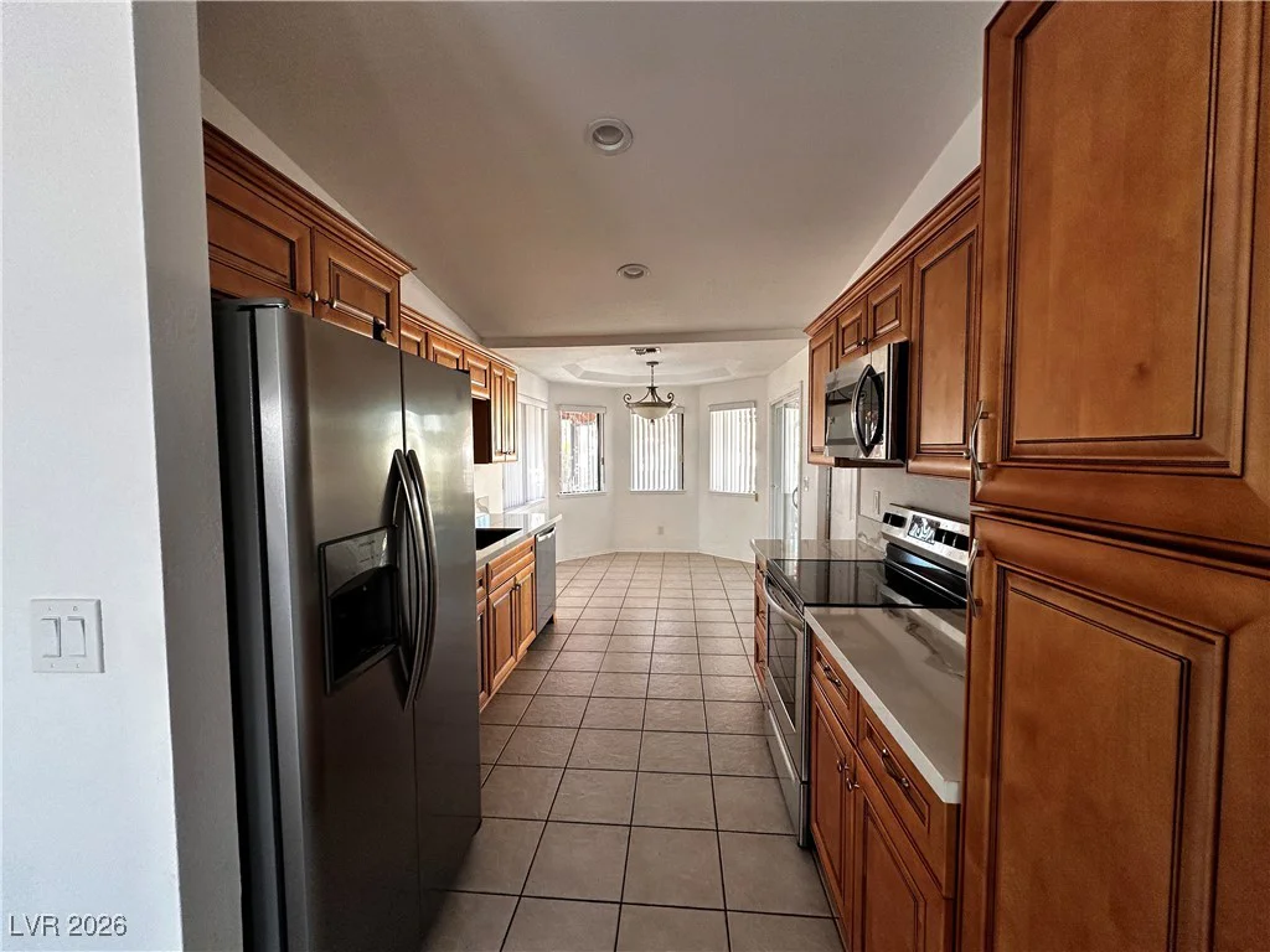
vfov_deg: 85.7
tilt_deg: -3.2
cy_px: 476
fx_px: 514
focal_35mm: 14
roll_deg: +0.5
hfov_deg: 102.1
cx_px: 635
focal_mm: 2.22
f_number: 2.2
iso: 125
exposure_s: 1/99
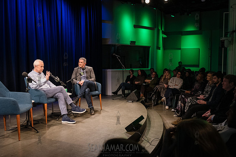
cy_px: 79
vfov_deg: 41.4
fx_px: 208
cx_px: 120
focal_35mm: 32
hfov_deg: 59.0
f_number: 4
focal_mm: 31
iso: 3200
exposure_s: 1/250
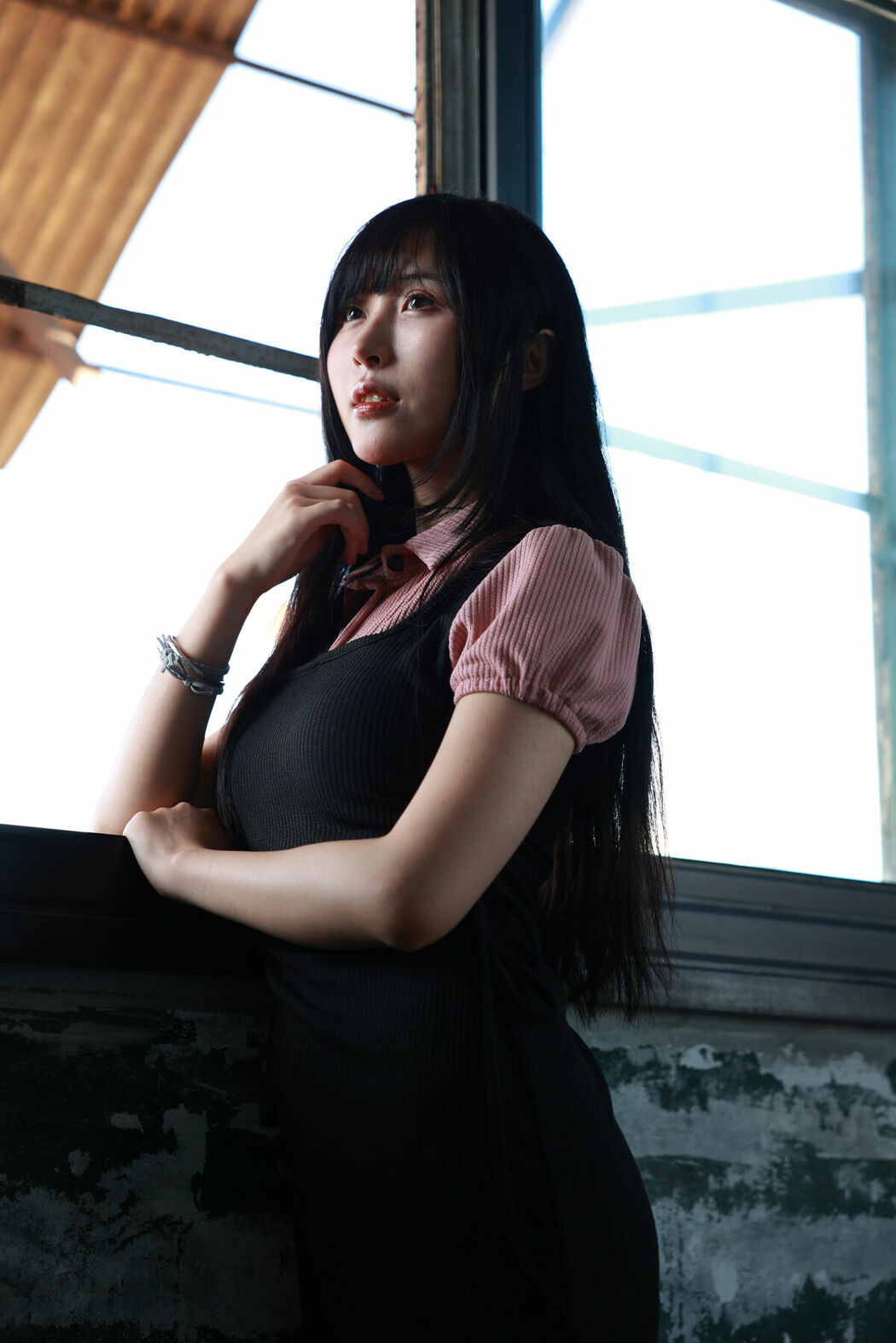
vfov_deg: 30.1
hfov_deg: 20.3
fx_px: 2501
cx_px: 448
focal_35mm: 67
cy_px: 672
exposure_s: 1/200
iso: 200
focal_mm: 67
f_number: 2.8
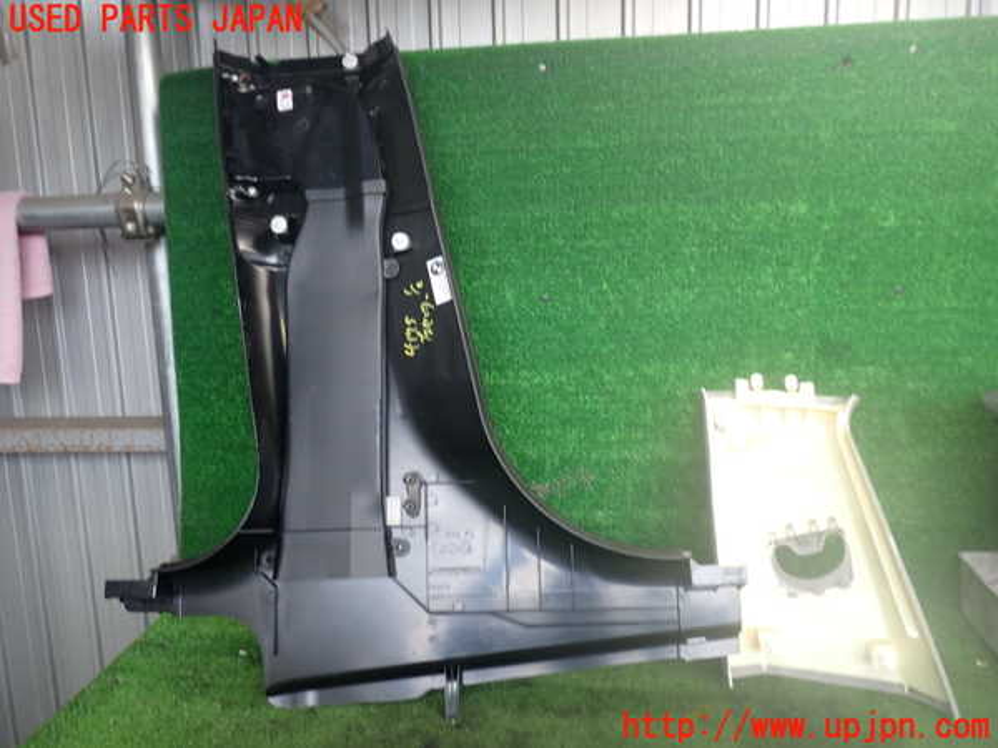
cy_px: 374
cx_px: 499
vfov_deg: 46.8
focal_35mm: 30
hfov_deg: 60.0
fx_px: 865
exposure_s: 1/40
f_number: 2.3
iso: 200
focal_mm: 5.4
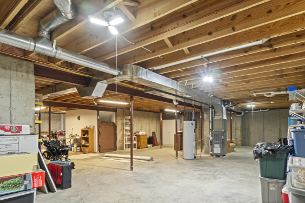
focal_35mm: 20
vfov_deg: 61.1
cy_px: 126
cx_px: 166
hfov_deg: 83.8
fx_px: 169
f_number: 10
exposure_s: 1.3
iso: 400
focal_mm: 10
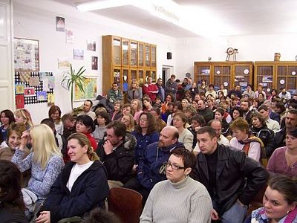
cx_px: 148
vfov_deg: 41.8
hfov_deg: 54.0
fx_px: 292
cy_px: 112
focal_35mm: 34
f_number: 2.7
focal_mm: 5.6
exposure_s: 1/15
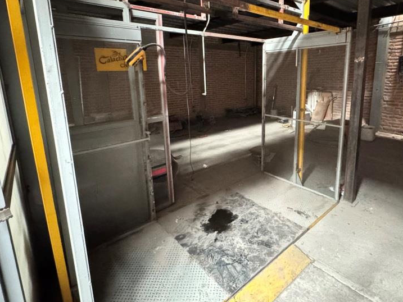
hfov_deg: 81.2
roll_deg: +1.0
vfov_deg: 65.2
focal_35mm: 20
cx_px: 231
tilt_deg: -9.9
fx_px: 233
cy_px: 117
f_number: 2.2
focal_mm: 2.22
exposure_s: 1/15
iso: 3200
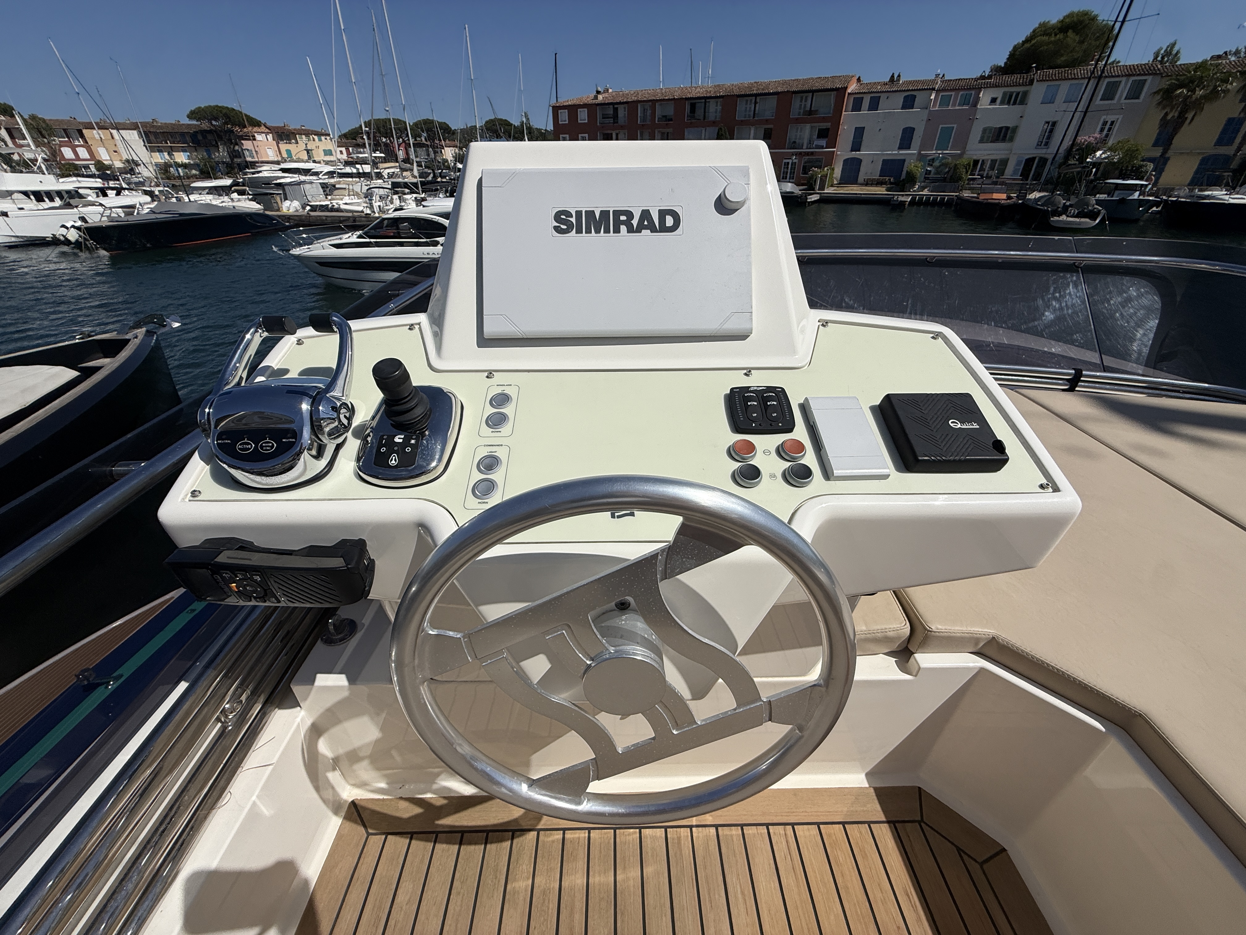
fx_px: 504
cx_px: 623
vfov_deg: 85.7
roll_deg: +1.1
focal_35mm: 14
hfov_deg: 102.1
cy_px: 468
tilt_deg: -31.8
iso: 40
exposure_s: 1/7634
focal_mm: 2.22
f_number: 2.2
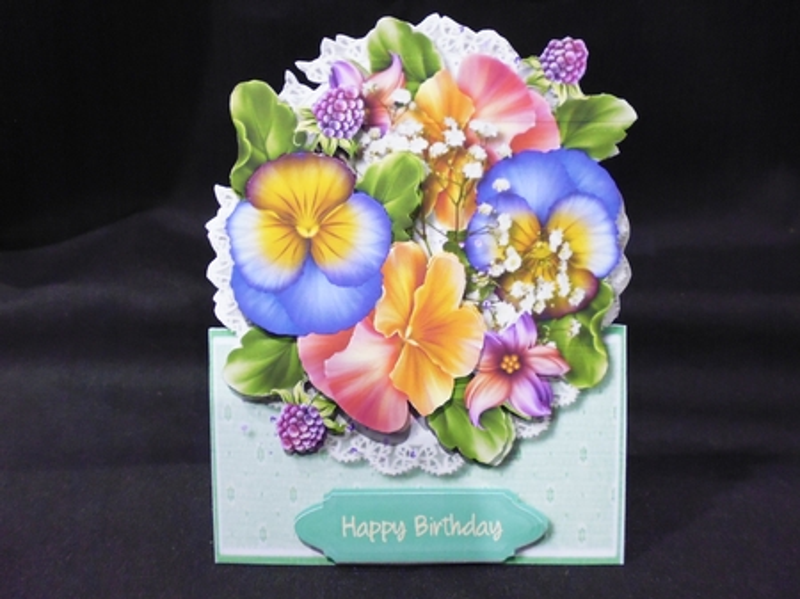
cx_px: 400
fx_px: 554
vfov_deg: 56.8
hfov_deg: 71.6
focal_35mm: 24
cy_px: 300
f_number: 2.8
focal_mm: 4.3
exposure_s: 1/15
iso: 400
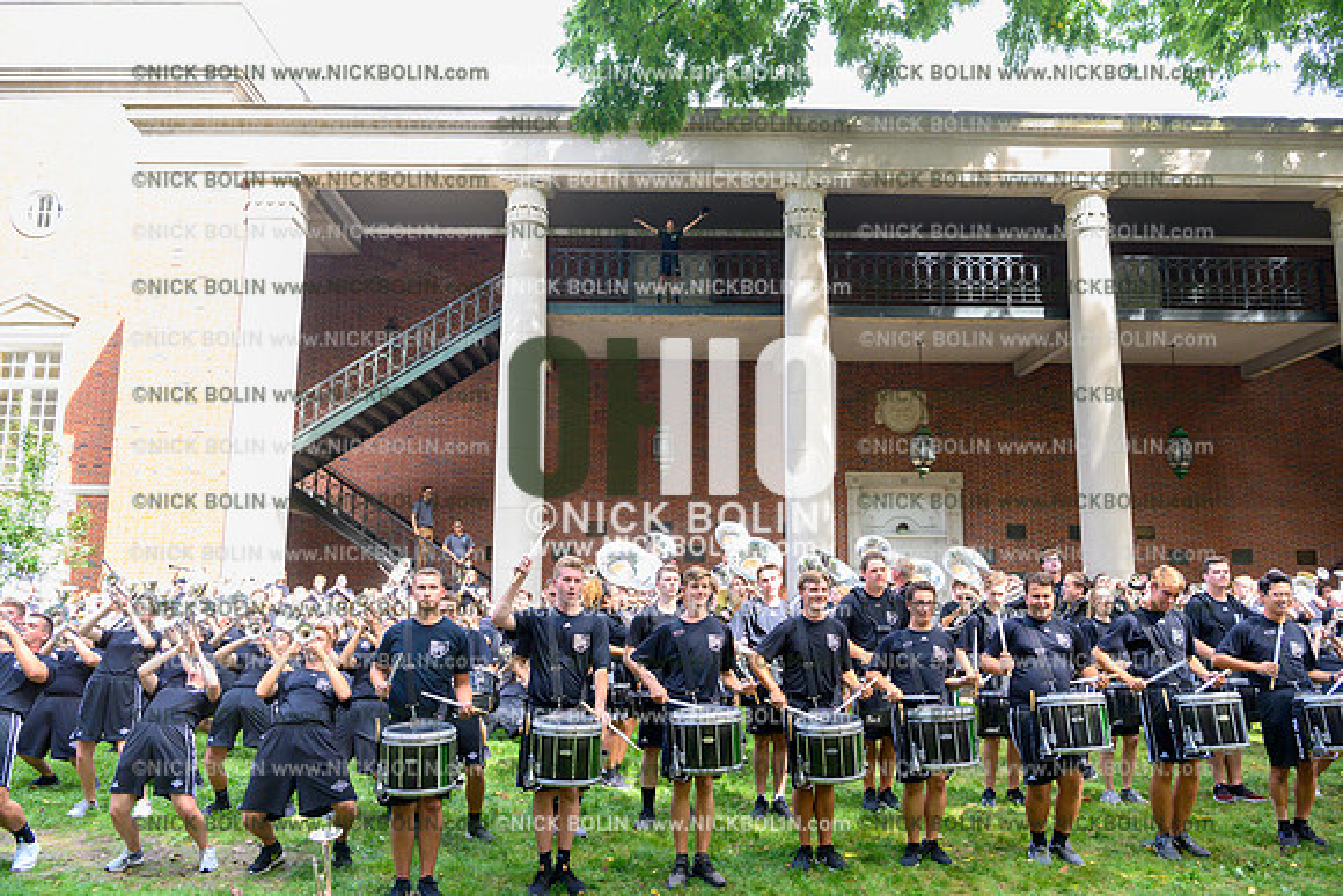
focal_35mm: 29
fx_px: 1082
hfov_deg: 63.6
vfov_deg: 45.0
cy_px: 448
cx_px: 672
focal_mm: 29
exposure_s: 1/500
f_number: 5
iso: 2500
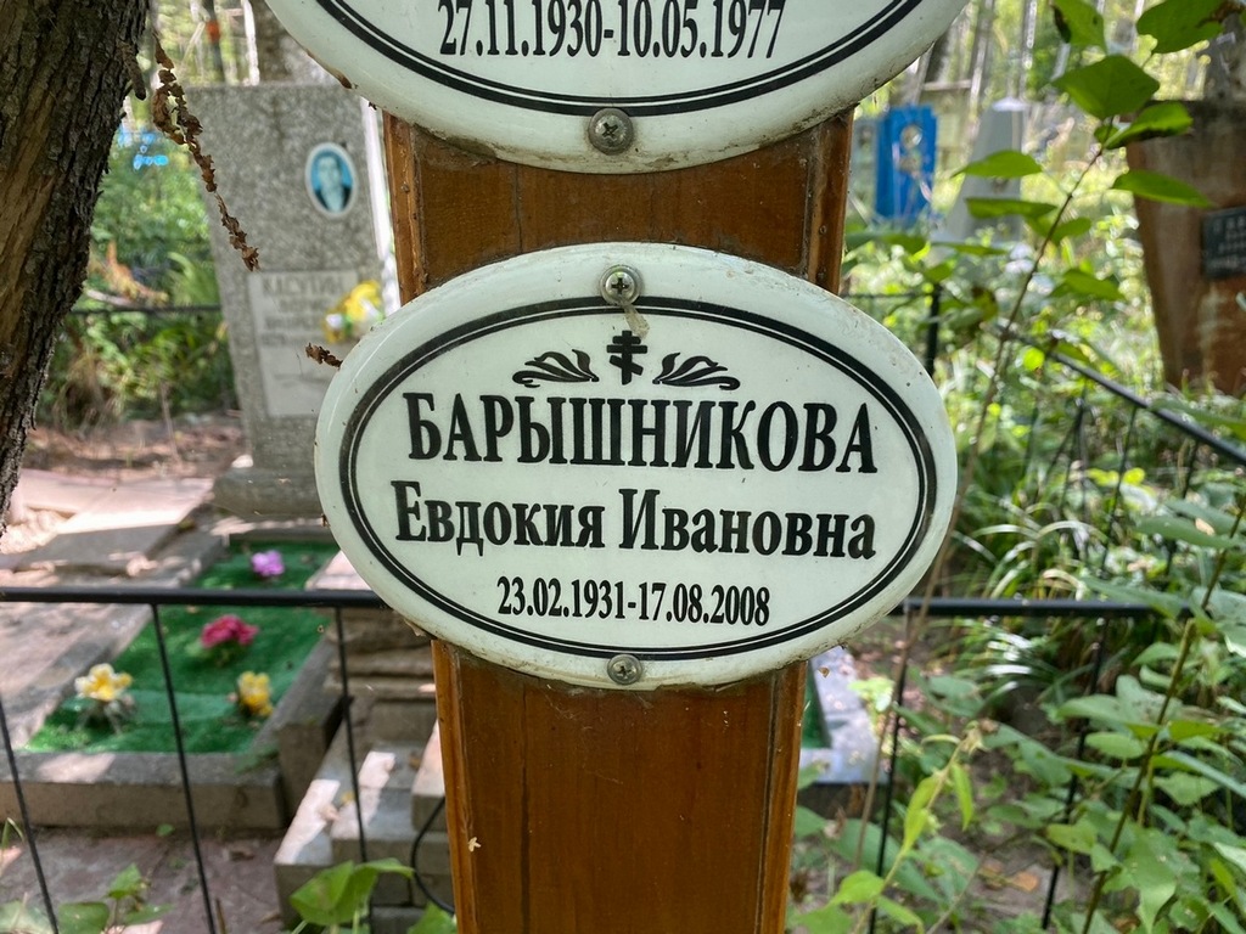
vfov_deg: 53.1
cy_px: 467
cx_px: 623
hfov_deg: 67.3
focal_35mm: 26
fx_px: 936
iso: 64
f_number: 1.8
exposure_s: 1/122
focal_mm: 4.25
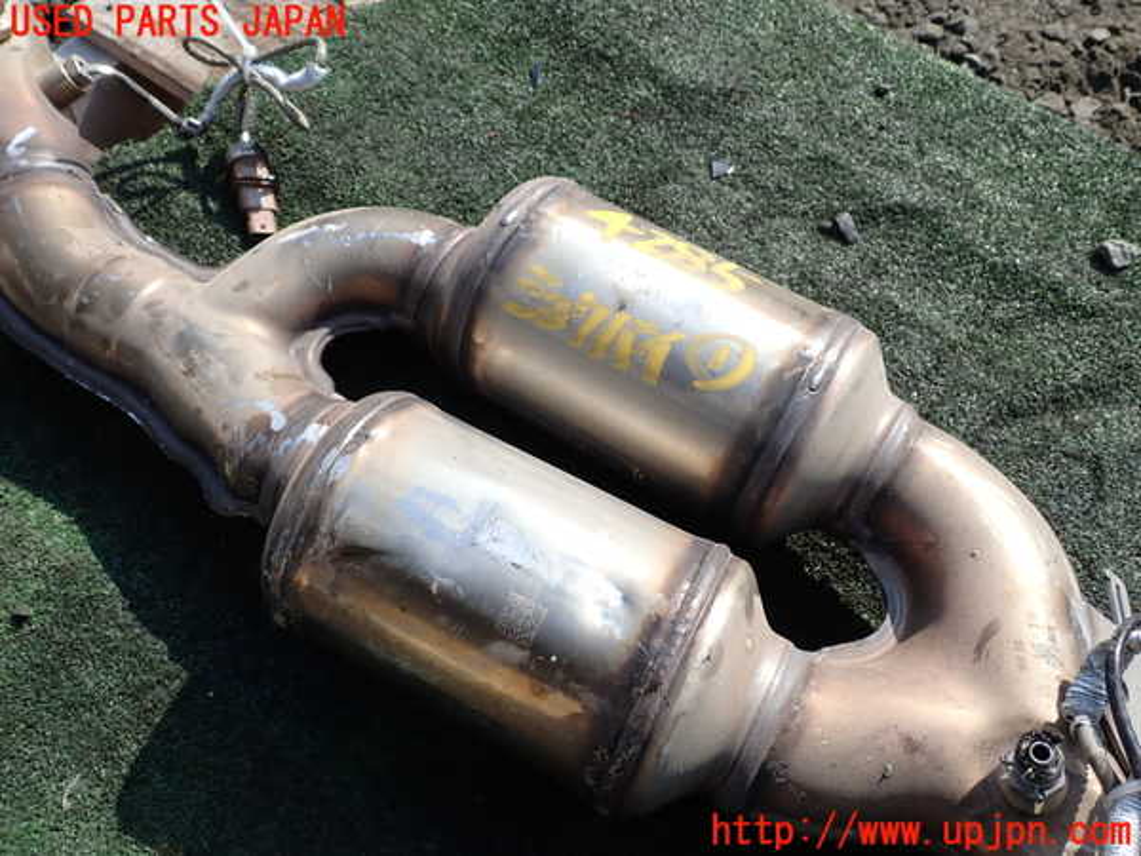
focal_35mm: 30
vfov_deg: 46.8
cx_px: 570
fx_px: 989
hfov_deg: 60.0
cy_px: 428
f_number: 3.2
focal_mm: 5.4
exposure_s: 1/640
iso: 100
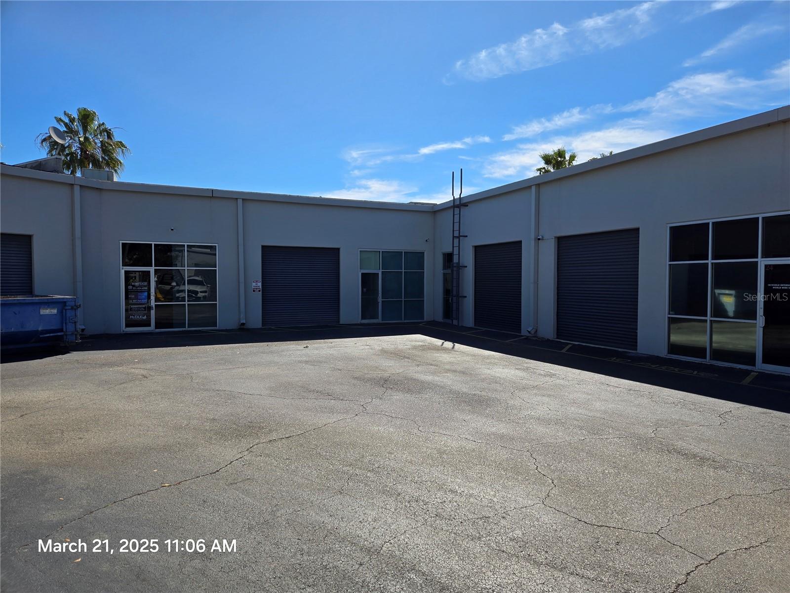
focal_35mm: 23
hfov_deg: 73.9
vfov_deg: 58.9
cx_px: 395
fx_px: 525
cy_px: 296
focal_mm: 5.4
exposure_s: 1/2216
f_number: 1.8
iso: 25
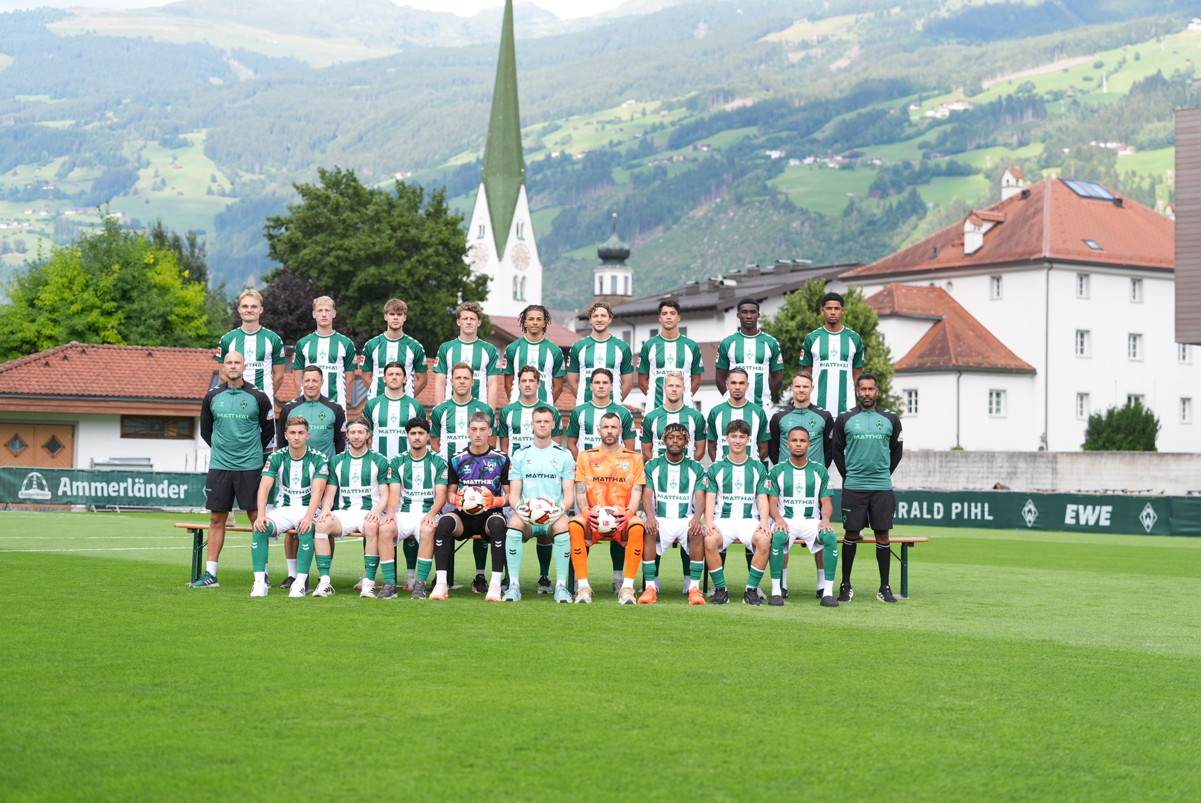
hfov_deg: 32.9
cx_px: 600
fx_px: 2037
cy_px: 402
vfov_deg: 22.3
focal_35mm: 61
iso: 250
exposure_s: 1/1600
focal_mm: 61
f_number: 2.5
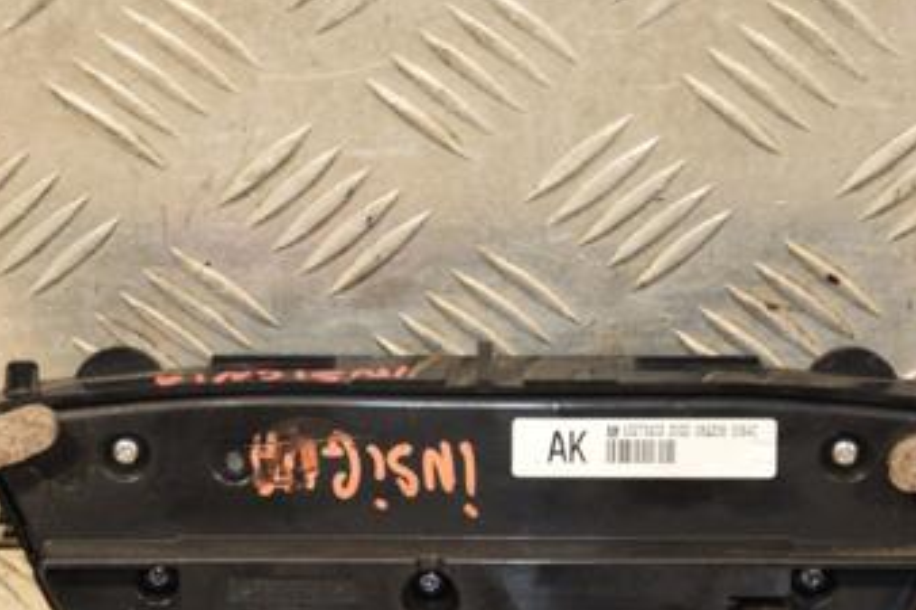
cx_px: 431
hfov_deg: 12.5
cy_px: 352
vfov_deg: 8.3
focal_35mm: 165
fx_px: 4196
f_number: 5.3
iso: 800
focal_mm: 62
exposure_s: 1/125
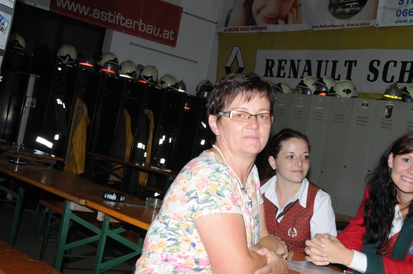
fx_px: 687
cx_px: 248
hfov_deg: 33.3
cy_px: 146
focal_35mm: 60
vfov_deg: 22.6
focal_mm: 30
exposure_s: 1/60
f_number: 7.1
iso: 400
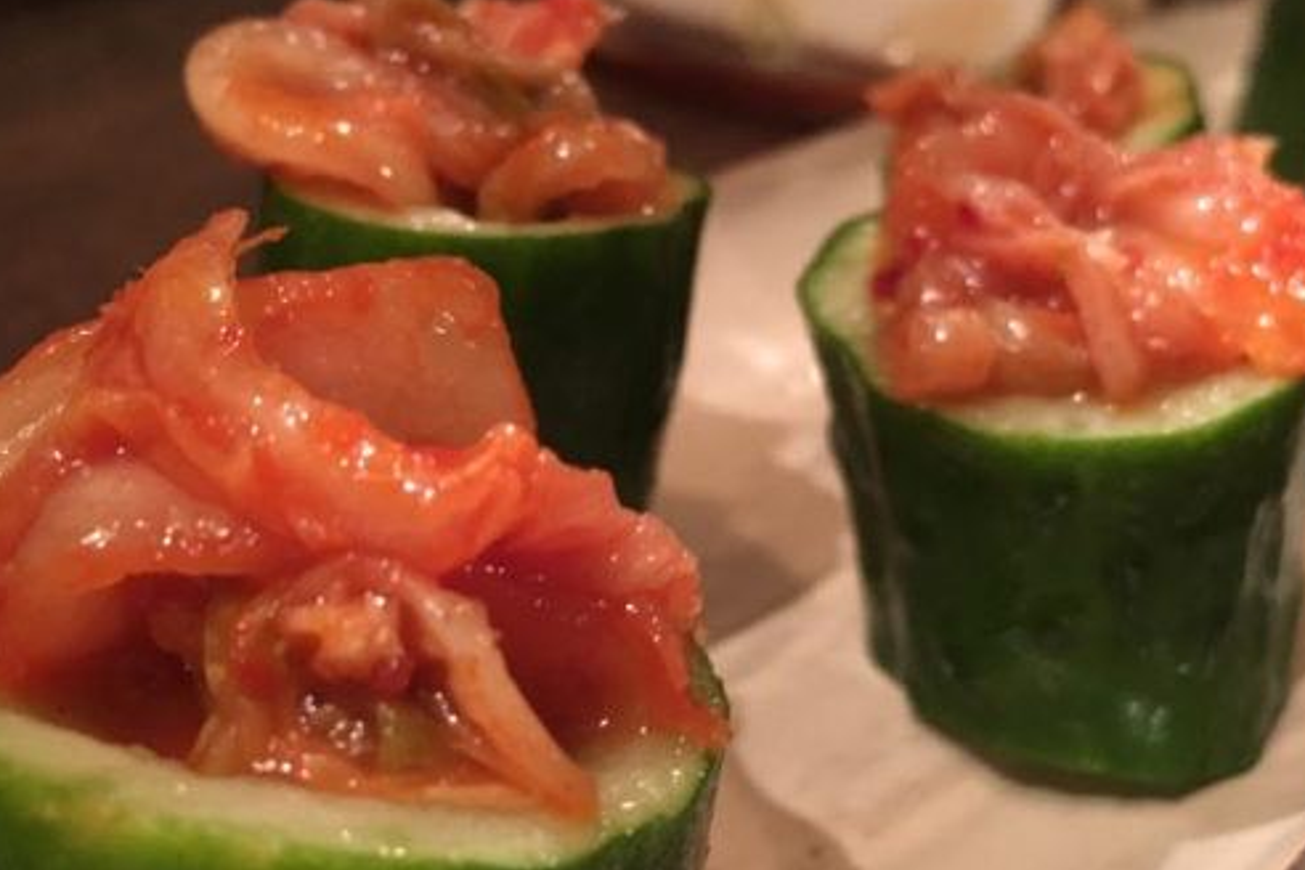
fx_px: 1776
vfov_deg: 27.5
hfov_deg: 40.2
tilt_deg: -32.9
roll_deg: -4.5
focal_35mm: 49
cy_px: 525
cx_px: 751
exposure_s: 1/15
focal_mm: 4.15
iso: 400
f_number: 2.2
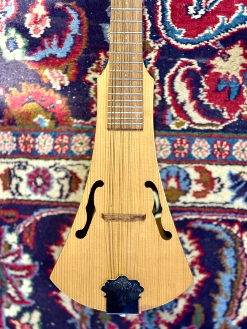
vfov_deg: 39.7
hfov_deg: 30.3
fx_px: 457
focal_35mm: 48
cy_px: 164
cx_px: 124
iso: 640
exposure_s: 1/30
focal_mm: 6.76
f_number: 1.78
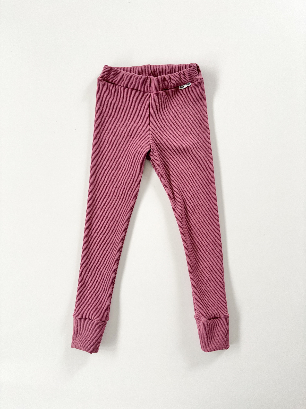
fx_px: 306
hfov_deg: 53.1
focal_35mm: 26
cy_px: 204
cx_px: 153
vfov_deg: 67.3
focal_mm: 5.96
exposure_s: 1/60
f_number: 1.6
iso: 320
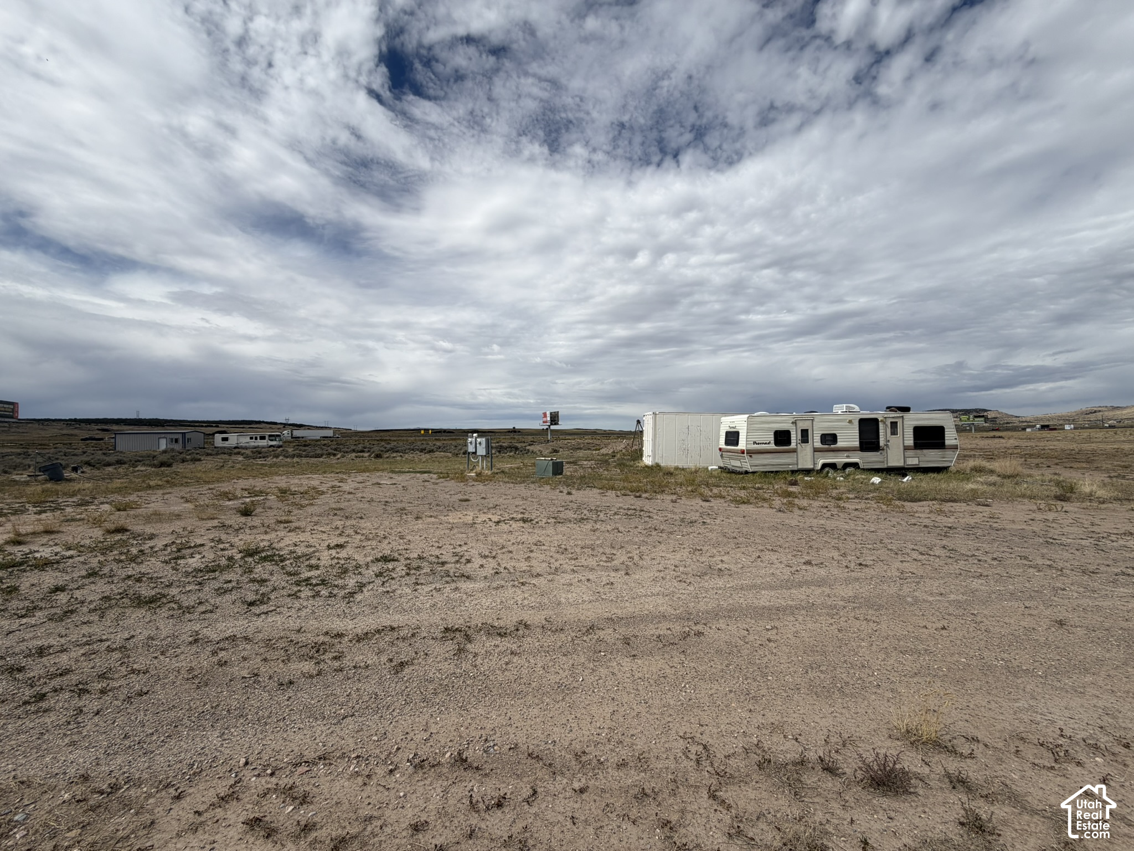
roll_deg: +1.5
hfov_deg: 102.1
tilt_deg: +0.4
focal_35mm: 14
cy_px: 426
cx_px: 567
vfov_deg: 85.7
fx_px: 459
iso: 20
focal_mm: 2.22
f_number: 2.2
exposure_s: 1/2092
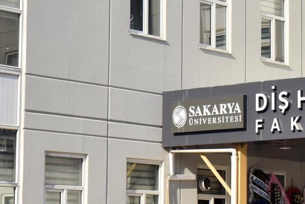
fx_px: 1306
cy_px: 107
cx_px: 354
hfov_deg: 13.0
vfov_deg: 8.9
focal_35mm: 154
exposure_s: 1/8000
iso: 320
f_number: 3.5
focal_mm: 52
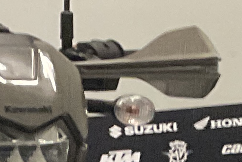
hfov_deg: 8.6
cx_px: 92
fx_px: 1600
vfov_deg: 5.5
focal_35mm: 238
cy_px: 410
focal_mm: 3
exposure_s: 1/60
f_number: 1.8
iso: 200
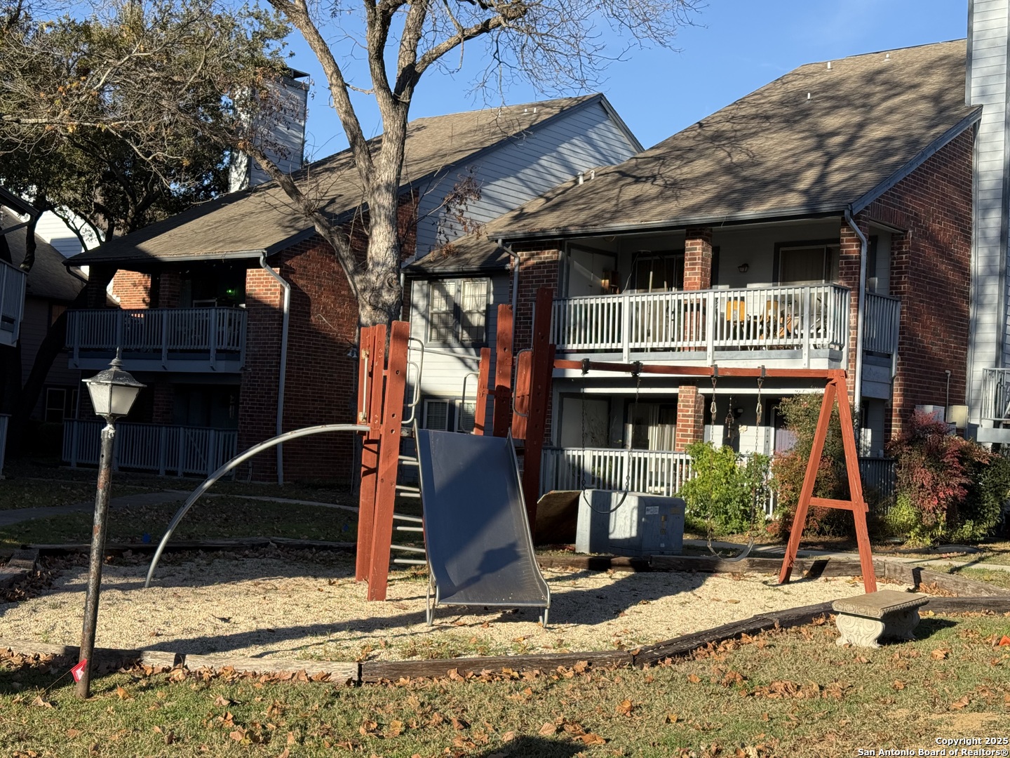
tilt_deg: +1.7
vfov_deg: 30.3
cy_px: 379
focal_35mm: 48
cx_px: 505
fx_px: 1401
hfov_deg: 39.7
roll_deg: -2.9
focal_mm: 6.76
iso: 64
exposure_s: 1/2273
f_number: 1.78
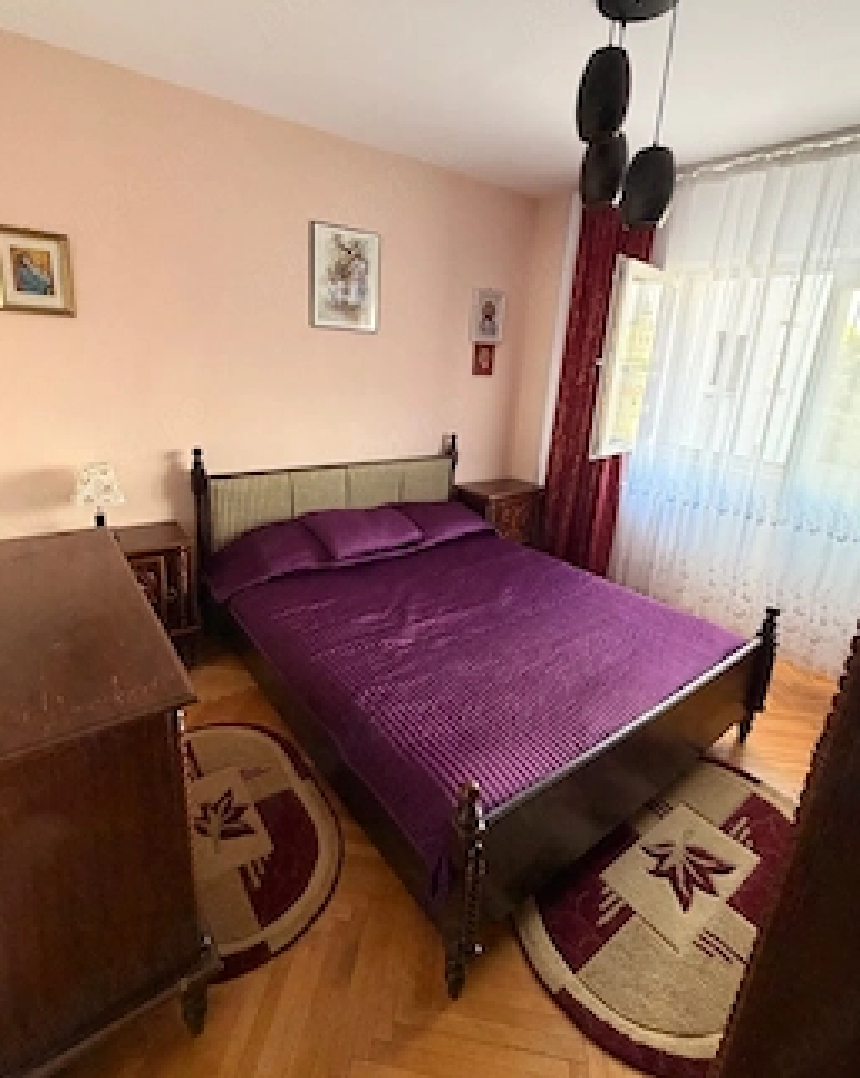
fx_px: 542
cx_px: 425
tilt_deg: -16.8
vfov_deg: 89.6
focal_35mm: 17
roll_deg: -3.5
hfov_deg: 76.9
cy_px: 516
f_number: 2.2
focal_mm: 2.22
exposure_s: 1/50
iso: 400
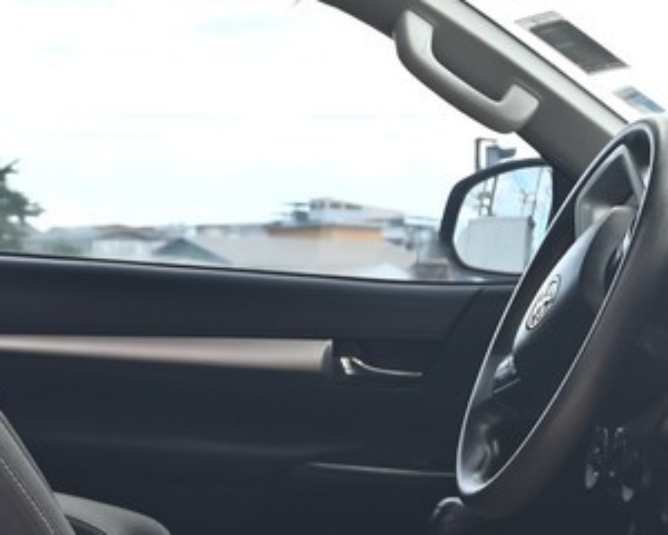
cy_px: 527
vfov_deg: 12.3
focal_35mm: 124
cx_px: -67
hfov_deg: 15.1
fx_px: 2452
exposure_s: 1/30
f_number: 5.6
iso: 140
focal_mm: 24
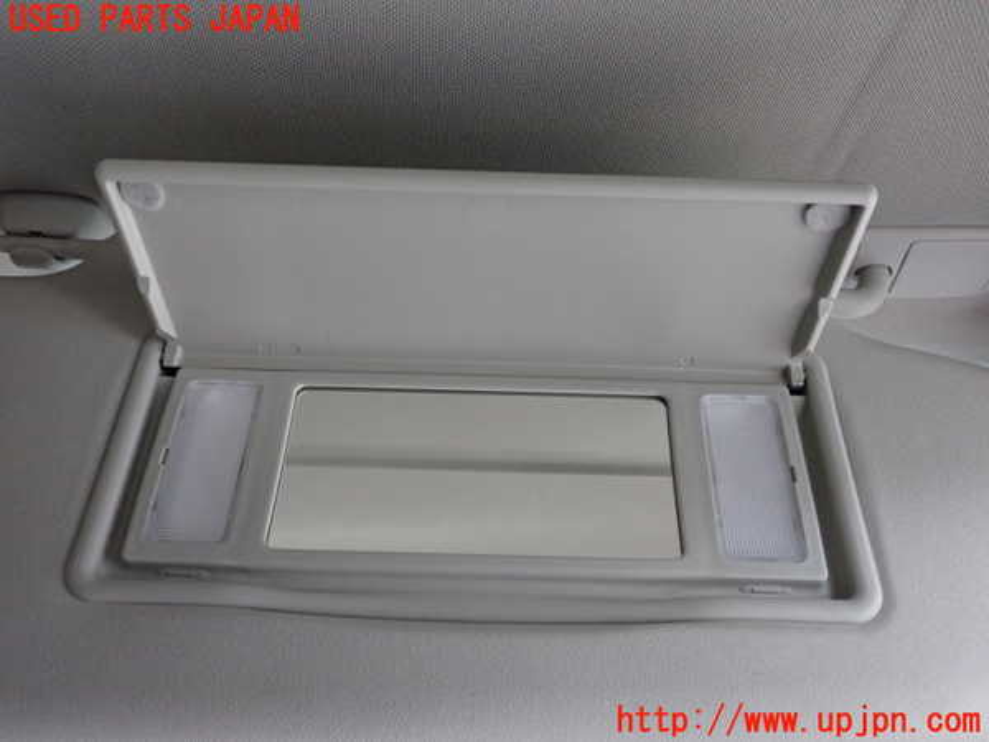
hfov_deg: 60.0
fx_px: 857
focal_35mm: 30
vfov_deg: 46.8
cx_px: 494
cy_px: 371
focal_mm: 5.4
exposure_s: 1/30
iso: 500
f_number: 2.3
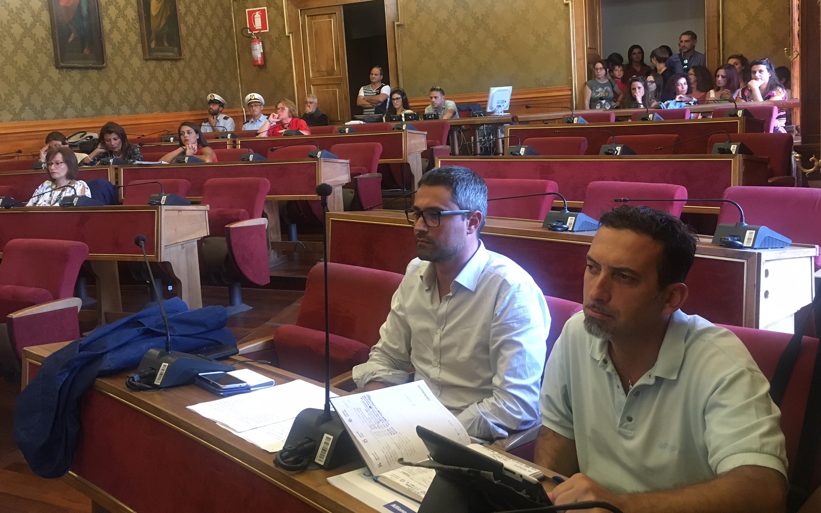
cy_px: 184
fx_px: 738
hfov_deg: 58.1
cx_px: 420
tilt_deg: -5.8
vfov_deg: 38.0
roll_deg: +4.0
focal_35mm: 33
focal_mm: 4.15
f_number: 2.2
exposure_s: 1/33
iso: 250
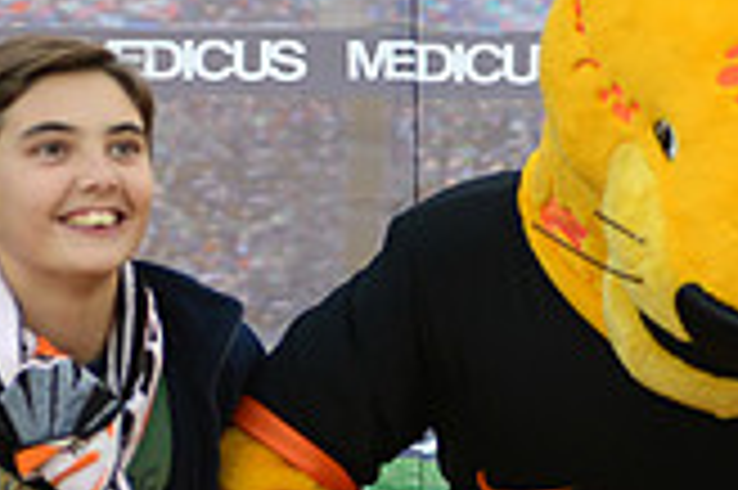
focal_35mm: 195
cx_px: 364
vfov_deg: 6.9
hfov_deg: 10.6
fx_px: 3993
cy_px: 690
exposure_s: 1/400
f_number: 2.8
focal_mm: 55
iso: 560
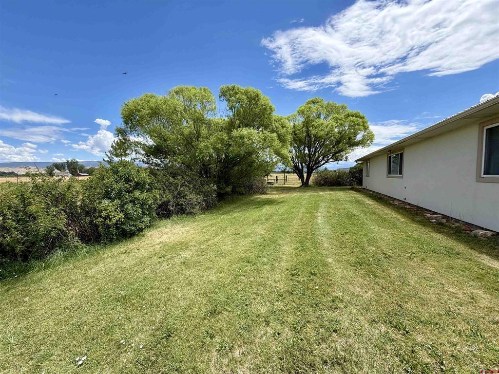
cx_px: 250
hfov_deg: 102.1
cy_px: 187
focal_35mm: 14
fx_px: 202
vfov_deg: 85.7
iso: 32
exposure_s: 1/1017
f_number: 2.2
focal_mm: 2.22
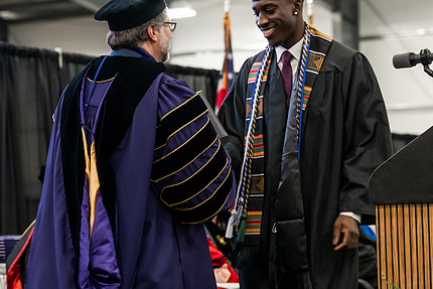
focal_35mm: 112
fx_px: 1347
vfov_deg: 12.2
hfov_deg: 18.3
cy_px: 110
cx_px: 195
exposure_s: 1/200
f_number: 4
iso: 4000
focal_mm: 83
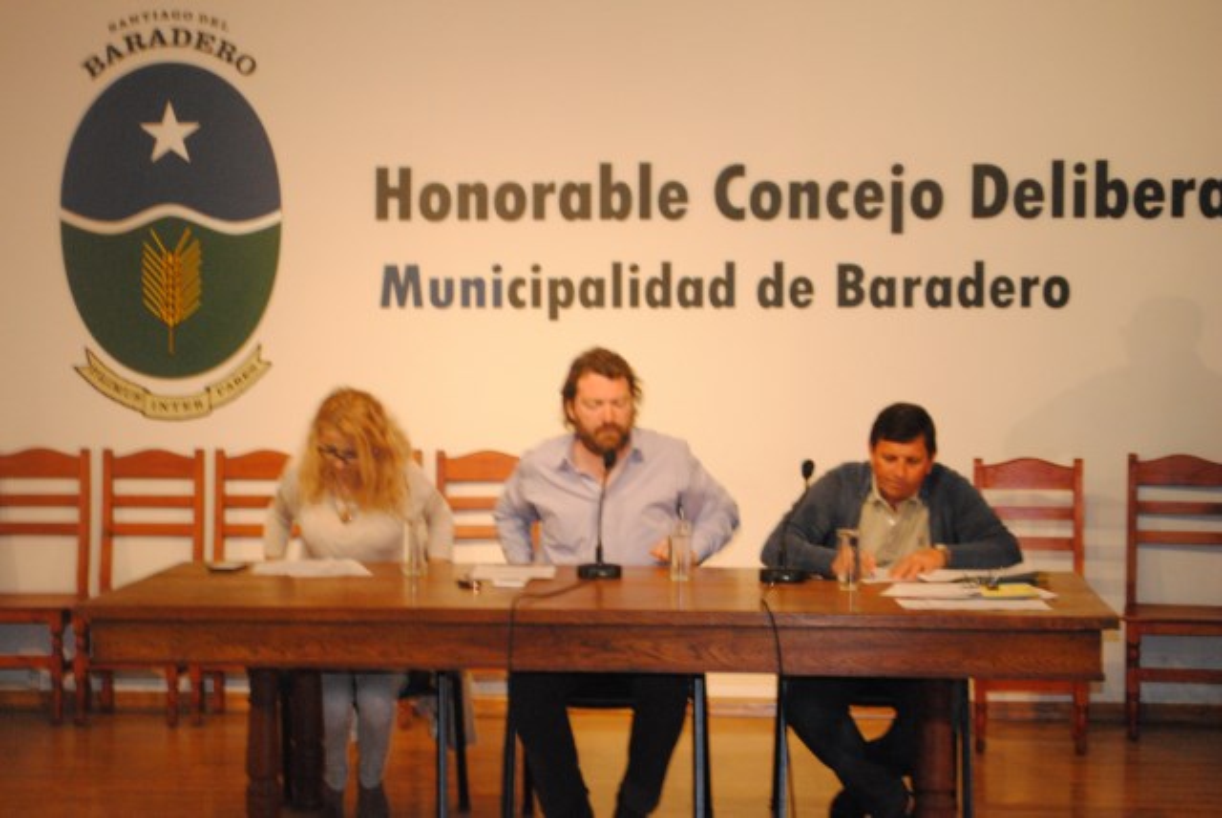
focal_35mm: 75
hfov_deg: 27.0
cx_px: 611
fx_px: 2548
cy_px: 409
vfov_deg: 18.2
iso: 1600
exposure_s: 1/30
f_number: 5.6
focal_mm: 50
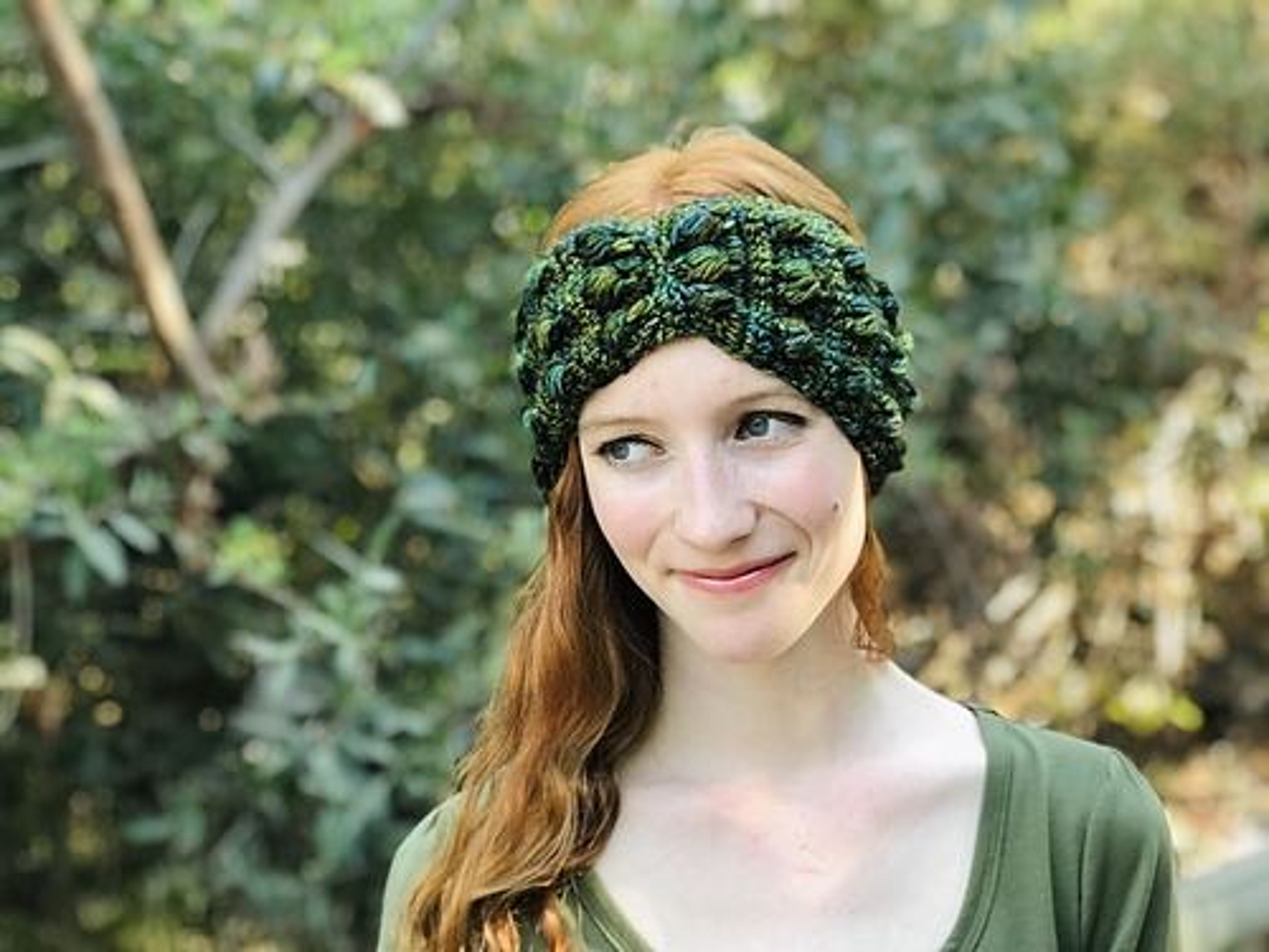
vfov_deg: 25.7
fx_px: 2090
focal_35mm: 57
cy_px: 476
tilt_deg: -6.0
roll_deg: -2.2
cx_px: 634
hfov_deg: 33.8
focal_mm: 6.6
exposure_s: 1/60
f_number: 2.8
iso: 50
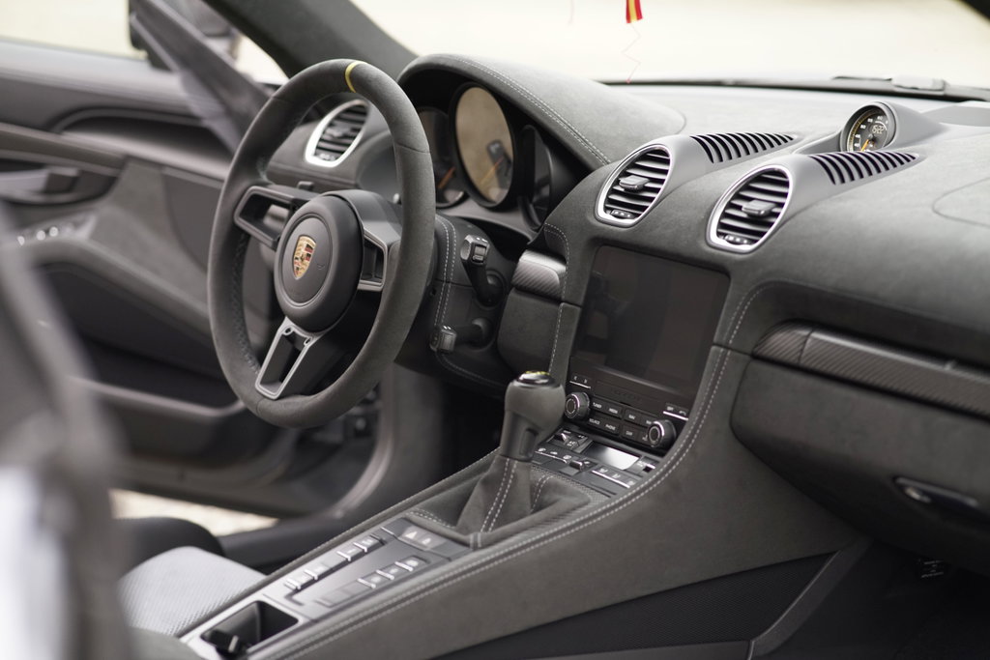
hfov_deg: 23.9
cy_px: 330
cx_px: 495
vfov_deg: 16.1
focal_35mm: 85
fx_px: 2338
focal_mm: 85
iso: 1600
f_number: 2.2
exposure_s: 1/125
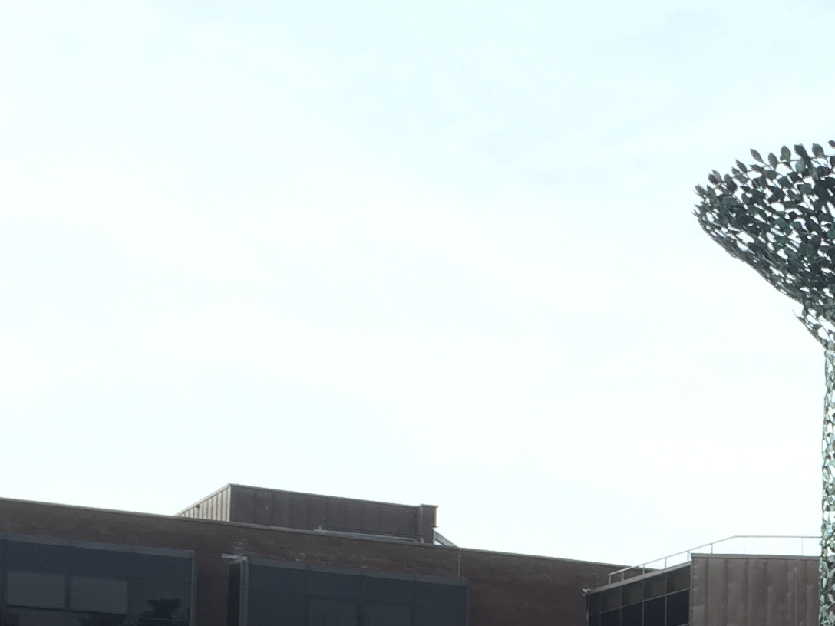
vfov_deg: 16.2
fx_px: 2099
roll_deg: -0.8
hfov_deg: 20.9
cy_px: 769
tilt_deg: +4.0
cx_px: 1012
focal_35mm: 87
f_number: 2.2
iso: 32
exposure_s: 1/119
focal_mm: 4.15
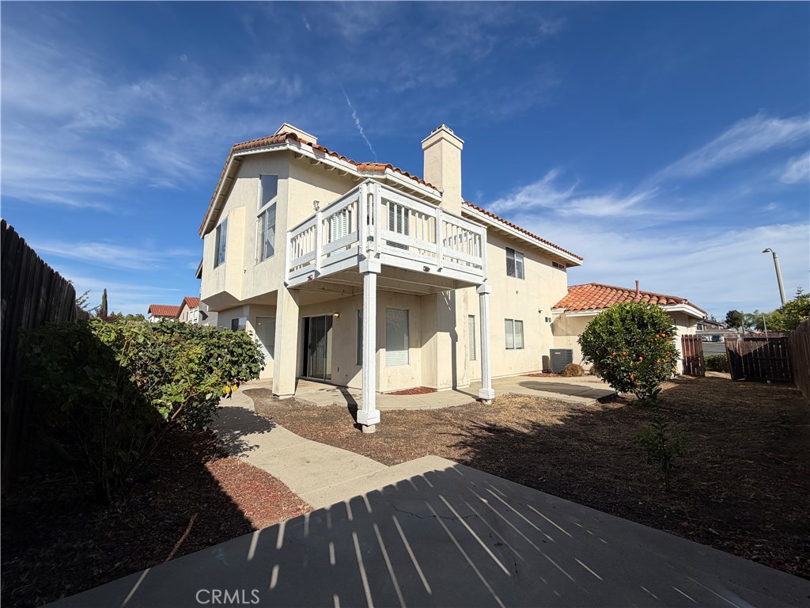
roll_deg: +1.0
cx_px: 405
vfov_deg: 85.7
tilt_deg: +5.1
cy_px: 304
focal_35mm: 14
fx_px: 328
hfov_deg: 102.1
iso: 20
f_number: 2.2
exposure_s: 1/1399
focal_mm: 2.22
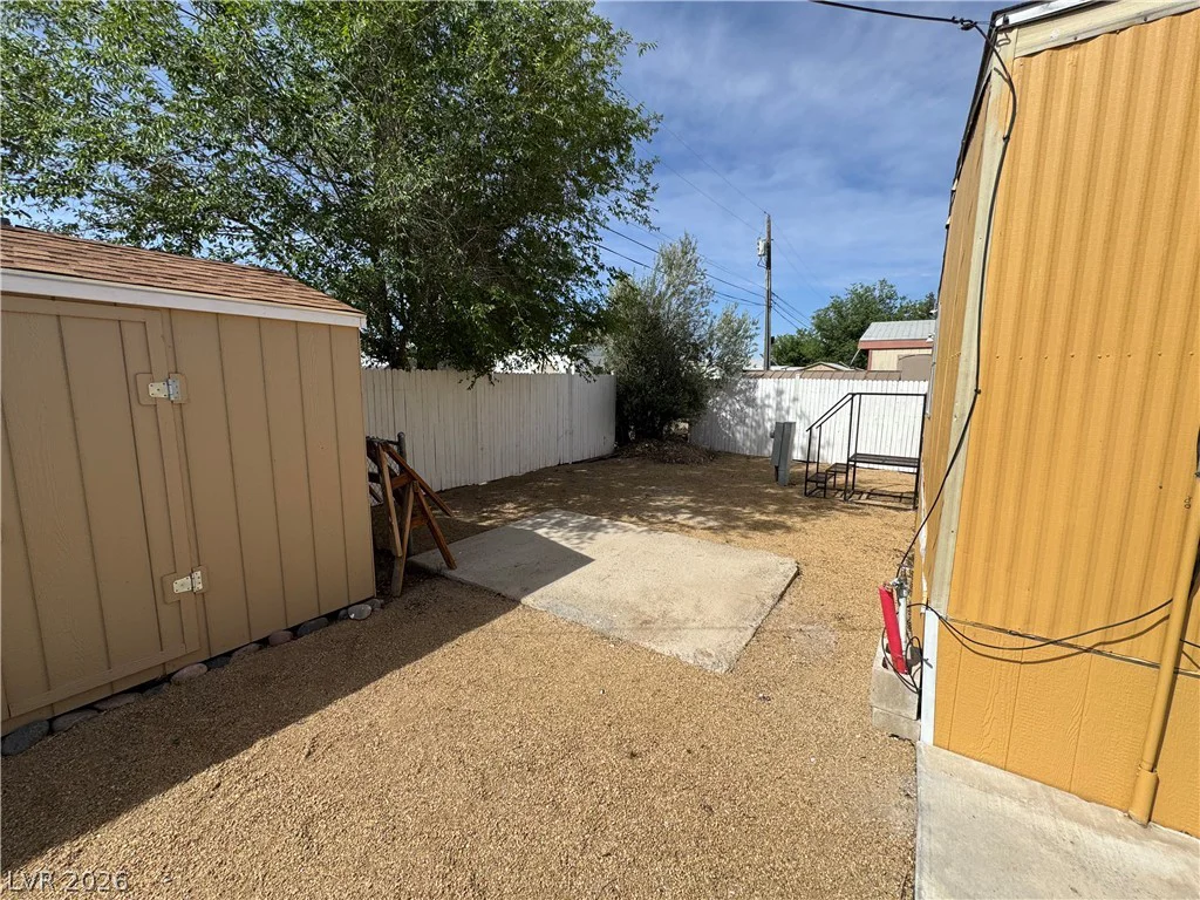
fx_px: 485
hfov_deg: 102.1
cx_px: 600
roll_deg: -1.2
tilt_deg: -6.4
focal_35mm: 14
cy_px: 450
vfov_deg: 85.7
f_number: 2.2
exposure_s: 1/2146
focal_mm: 2.22
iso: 50
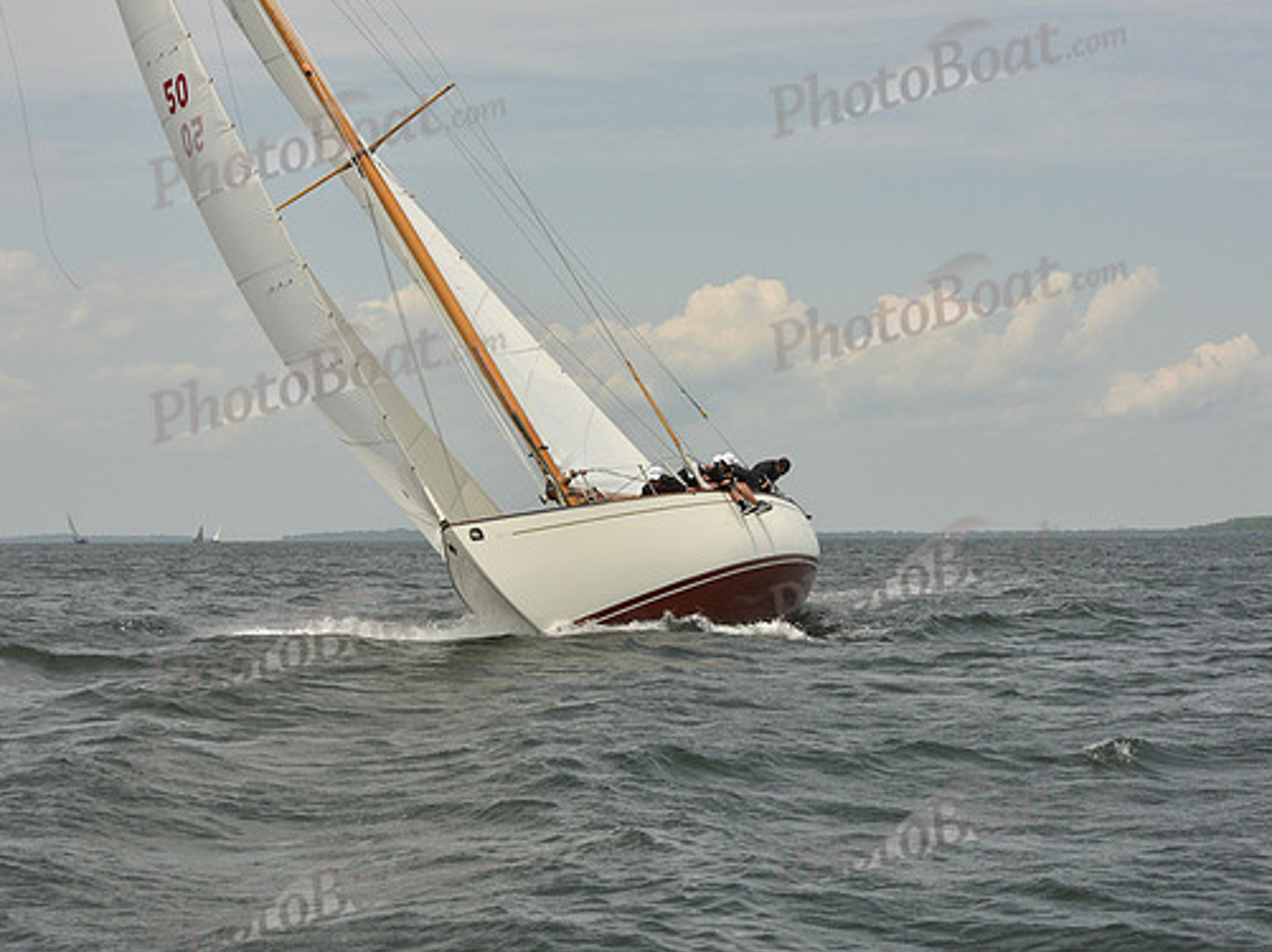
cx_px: 640
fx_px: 2864
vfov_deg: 18.9
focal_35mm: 78
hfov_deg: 25.0
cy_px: 473
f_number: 10
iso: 400
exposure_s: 1/1600
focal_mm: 70
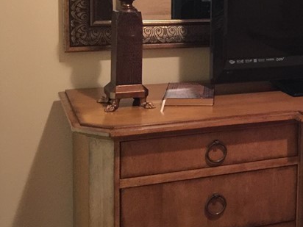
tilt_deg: -8.7
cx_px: 318
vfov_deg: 20.1
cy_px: 33
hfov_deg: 25.4
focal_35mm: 72
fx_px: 630
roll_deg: -2.3
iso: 160
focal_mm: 4.15
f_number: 2.2
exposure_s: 1/4
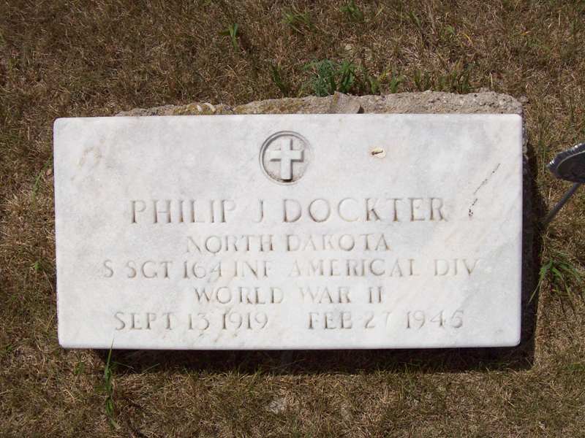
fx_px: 760
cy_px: 219
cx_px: 292
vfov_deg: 32.2
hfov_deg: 42.1
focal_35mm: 45
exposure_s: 1/1401
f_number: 5.4
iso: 80
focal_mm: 7.6
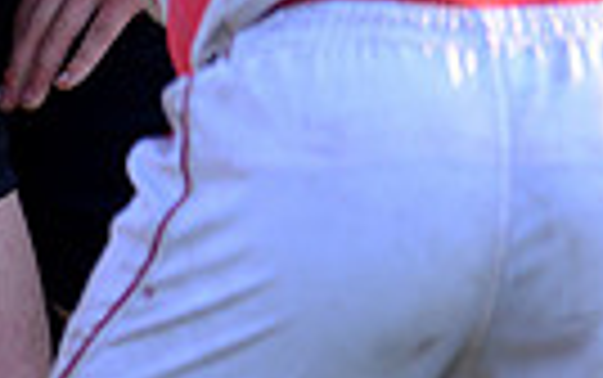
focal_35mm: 1854
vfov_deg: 0.7
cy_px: -331
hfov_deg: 1.1
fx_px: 30494
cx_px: 1112
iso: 560
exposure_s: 1/640
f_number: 4
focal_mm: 420
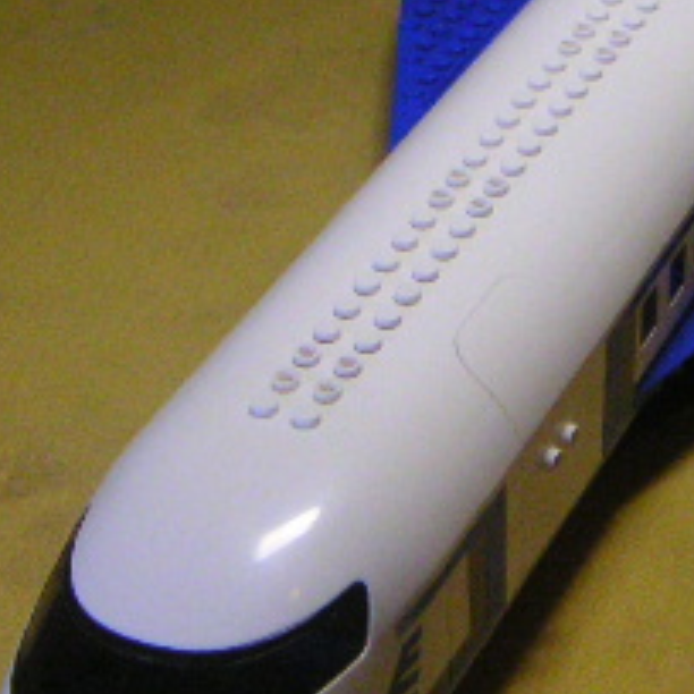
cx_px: 561
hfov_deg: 15.6
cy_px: 395
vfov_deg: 15.7
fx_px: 2518
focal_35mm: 111
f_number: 2.9
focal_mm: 5.3
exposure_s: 1/250
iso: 400
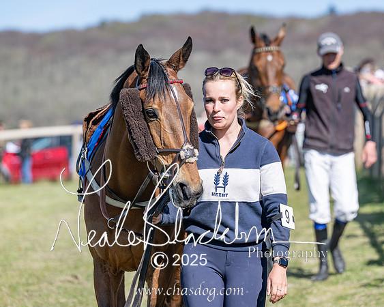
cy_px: 128
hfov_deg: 9.1
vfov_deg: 7.3
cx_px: 228
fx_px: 2420
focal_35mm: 213
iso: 140
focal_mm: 160
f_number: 4
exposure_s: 1/2000
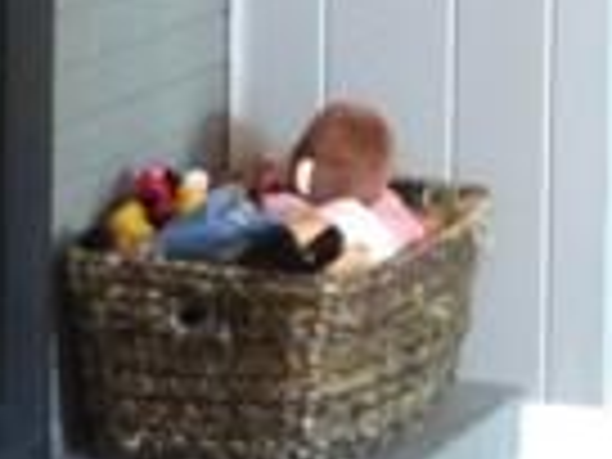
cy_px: -459
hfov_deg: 10.3
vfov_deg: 7.6
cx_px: 783
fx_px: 3324
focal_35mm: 188
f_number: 2.8
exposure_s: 1/4
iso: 400
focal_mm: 4.5
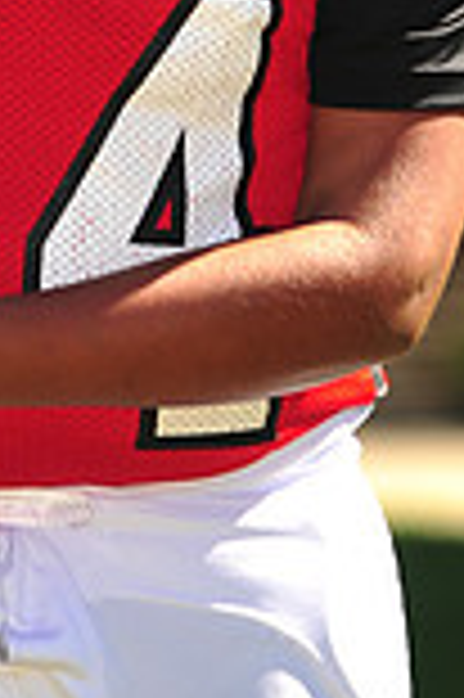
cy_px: -176
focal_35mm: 749
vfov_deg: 2.8
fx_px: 14512
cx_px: -144
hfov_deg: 1.8
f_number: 4.5
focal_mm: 200
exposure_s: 1/400
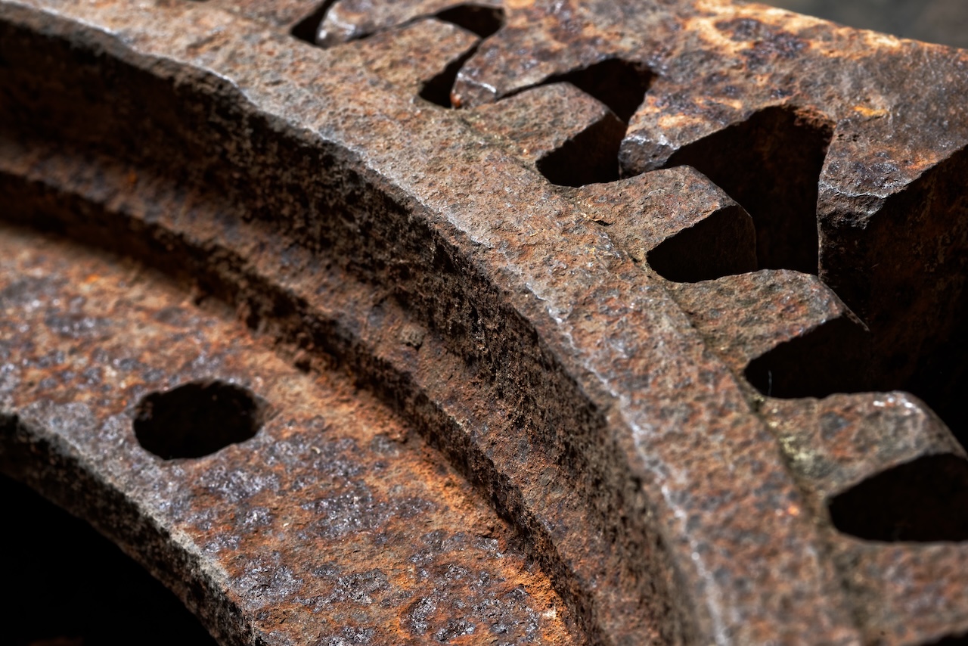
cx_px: 484
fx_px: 2420
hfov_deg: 22.6
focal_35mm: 90
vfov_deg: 15.2
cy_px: 323
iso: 400
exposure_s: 1/60
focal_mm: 90
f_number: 22
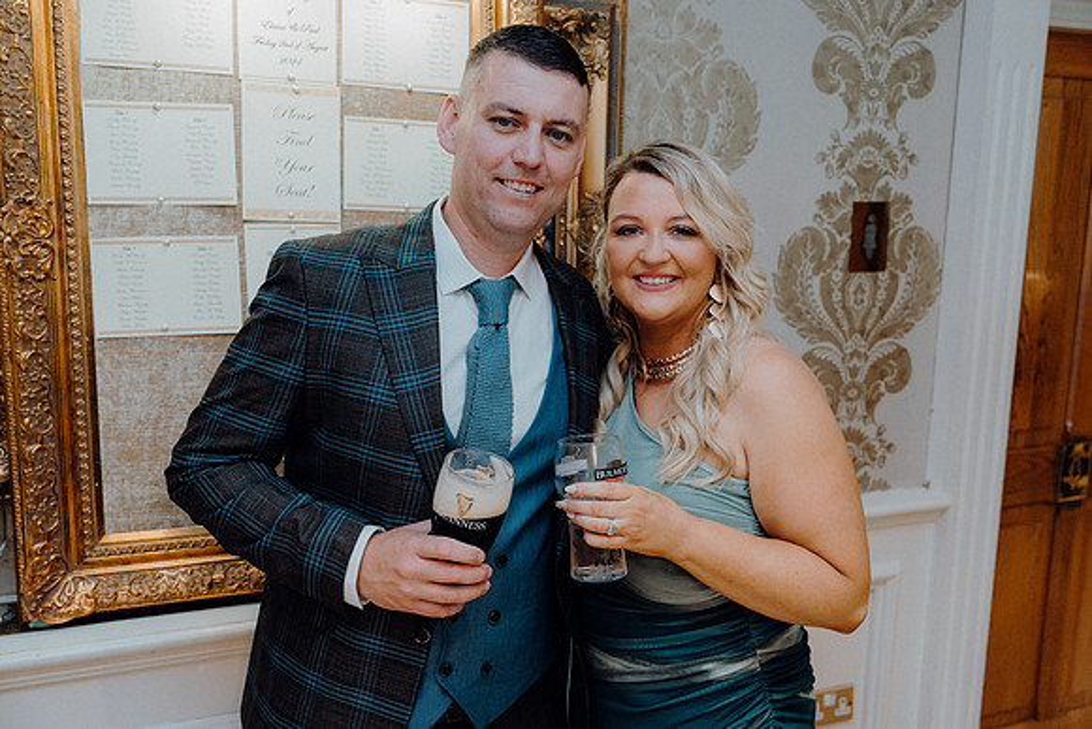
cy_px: 364
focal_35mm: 34
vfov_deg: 38.9
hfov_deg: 55.8
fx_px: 1032
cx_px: 546
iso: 2500
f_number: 3.5
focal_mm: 34
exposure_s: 1/160
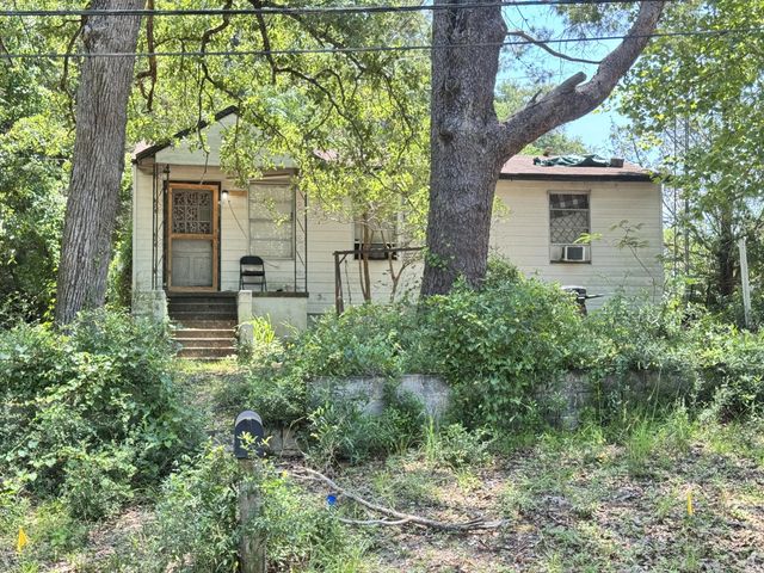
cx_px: 382
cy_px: 286
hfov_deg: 39.7
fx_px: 1059
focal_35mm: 48
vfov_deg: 30.3
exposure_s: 1/263
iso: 64
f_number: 1.78
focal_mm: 6.76
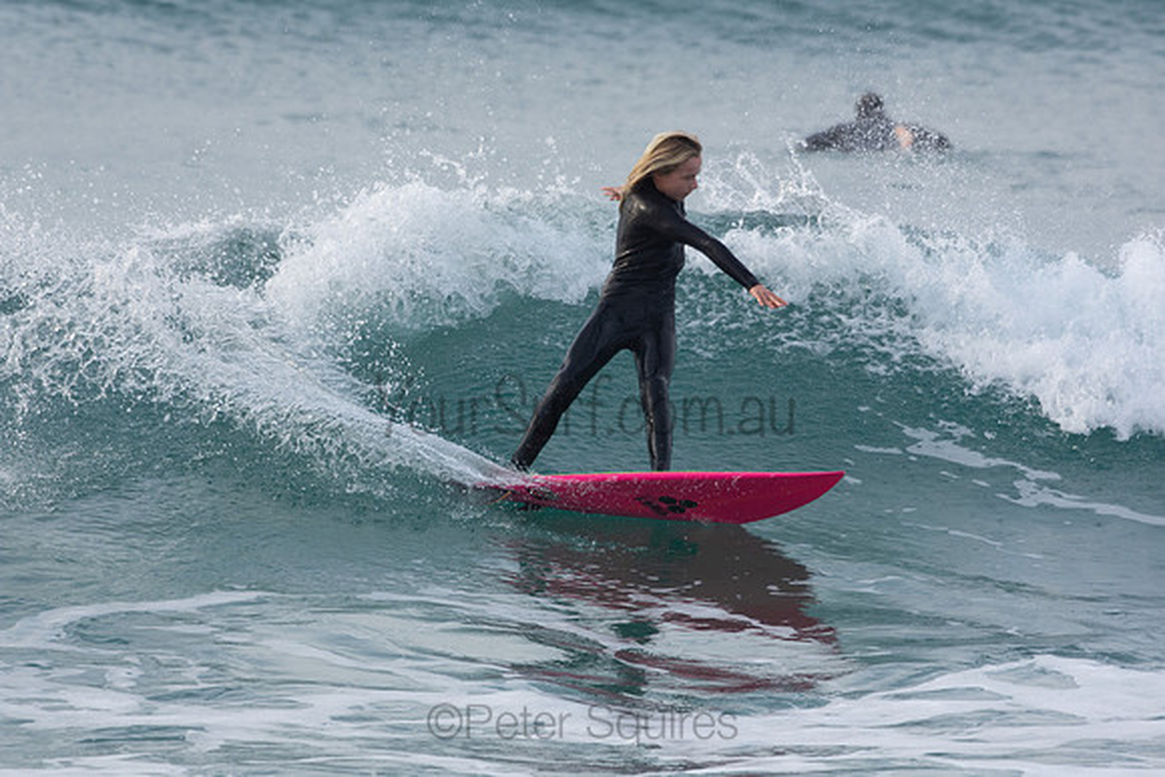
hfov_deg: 4.3
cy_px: 388
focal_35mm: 480
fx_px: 15536
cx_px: 582
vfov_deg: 2.9
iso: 640
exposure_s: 1/1600
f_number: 5.6
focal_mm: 320
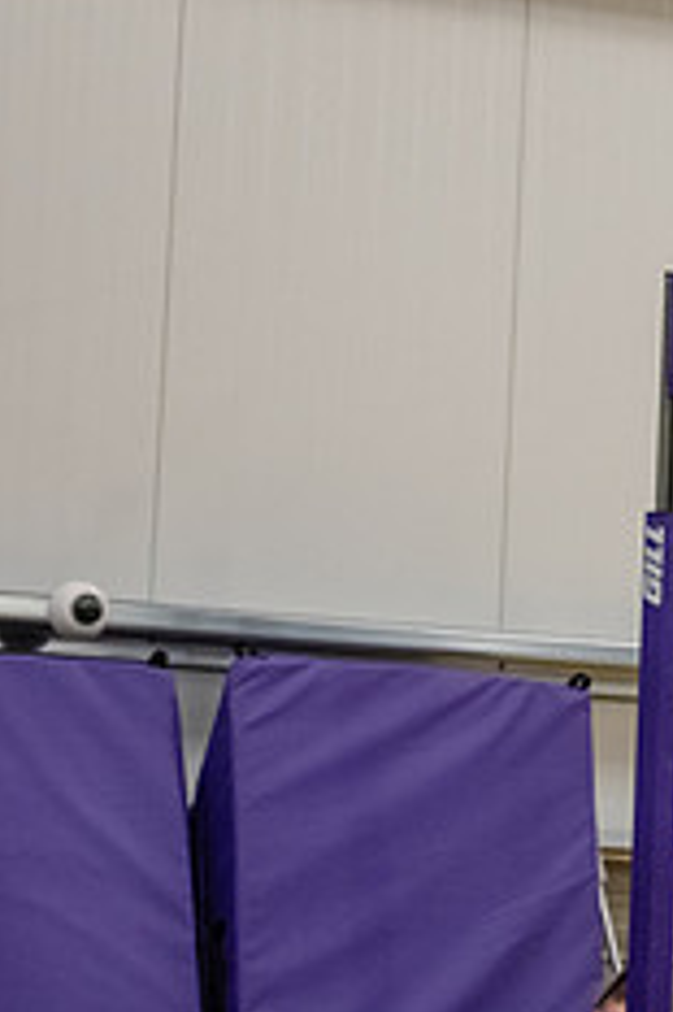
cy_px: 271
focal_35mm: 199
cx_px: 977
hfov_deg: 6.8
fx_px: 5588
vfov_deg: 10.3
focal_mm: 80
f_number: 2.8
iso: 5000
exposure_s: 1/800
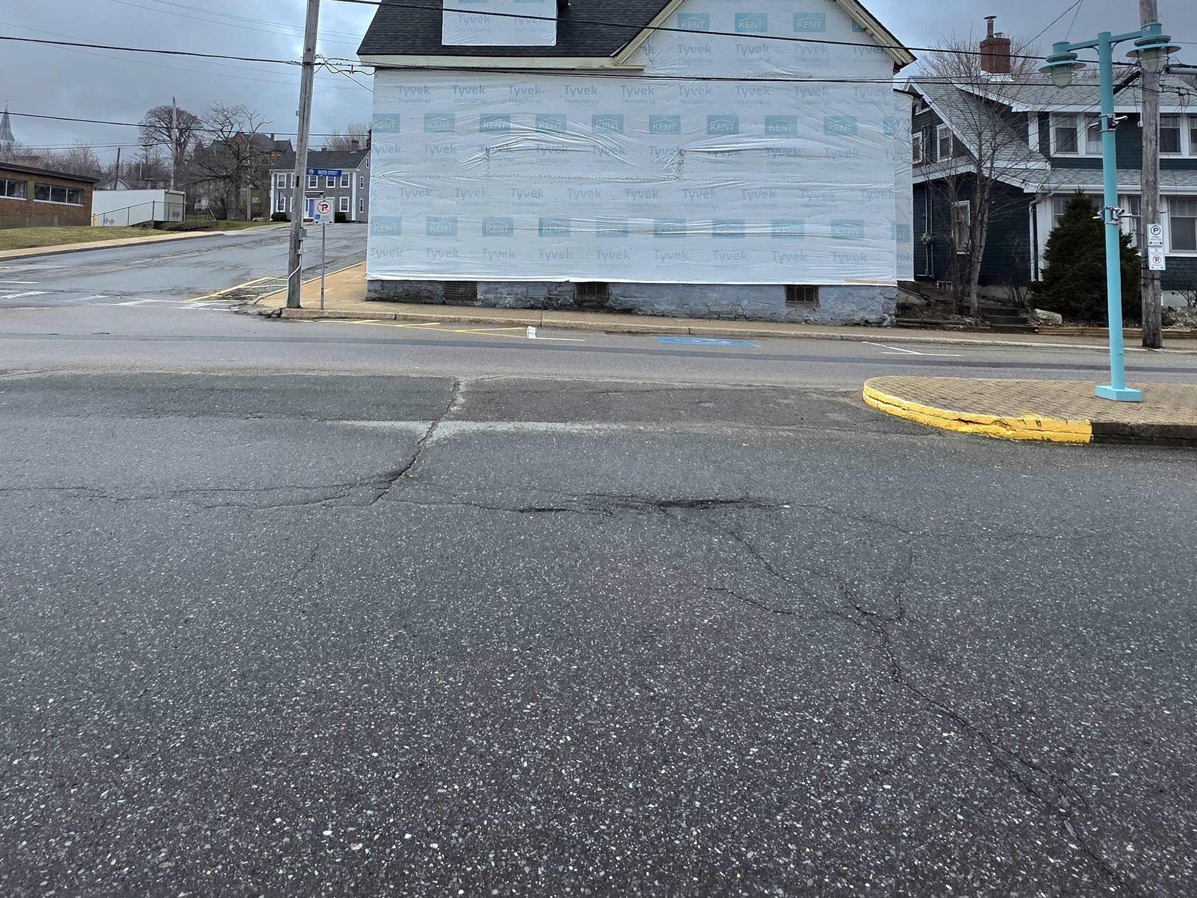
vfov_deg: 61.7
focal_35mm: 20
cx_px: 530
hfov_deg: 81.4
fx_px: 692
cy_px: 209
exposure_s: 1/5000
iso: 40
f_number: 1.9
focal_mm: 2.2
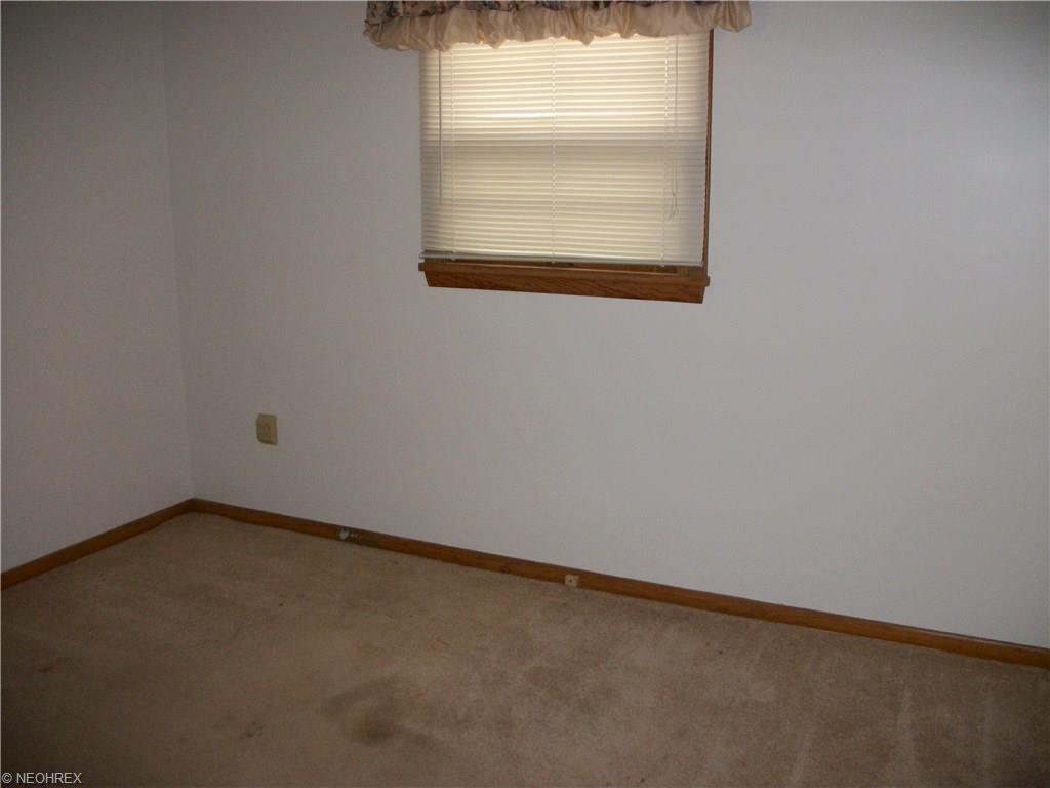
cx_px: 525
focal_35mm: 32
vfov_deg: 44.2
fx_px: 971
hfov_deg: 56.8
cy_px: 394
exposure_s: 1/30
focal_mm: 5.7
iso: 160
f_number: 2.9
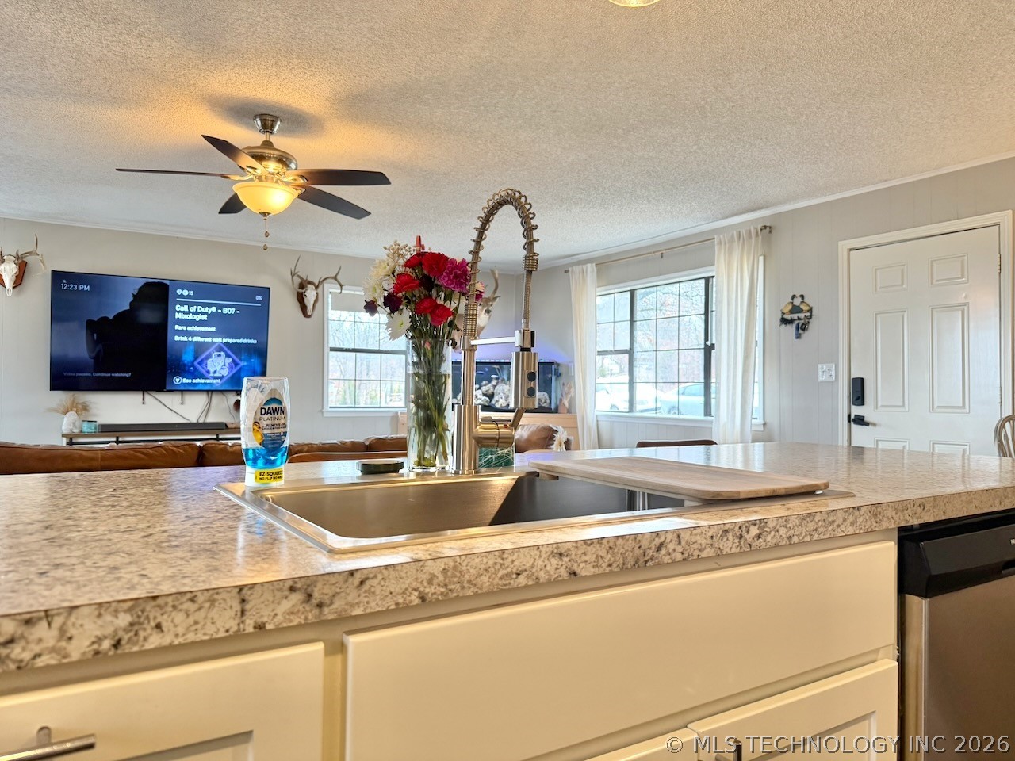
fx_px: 704
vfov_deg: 56.8
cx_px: 508
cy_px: 380
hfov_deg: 71.6
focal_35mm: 24
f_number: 1.78
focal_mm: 6.76
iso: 400
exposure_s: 1/120
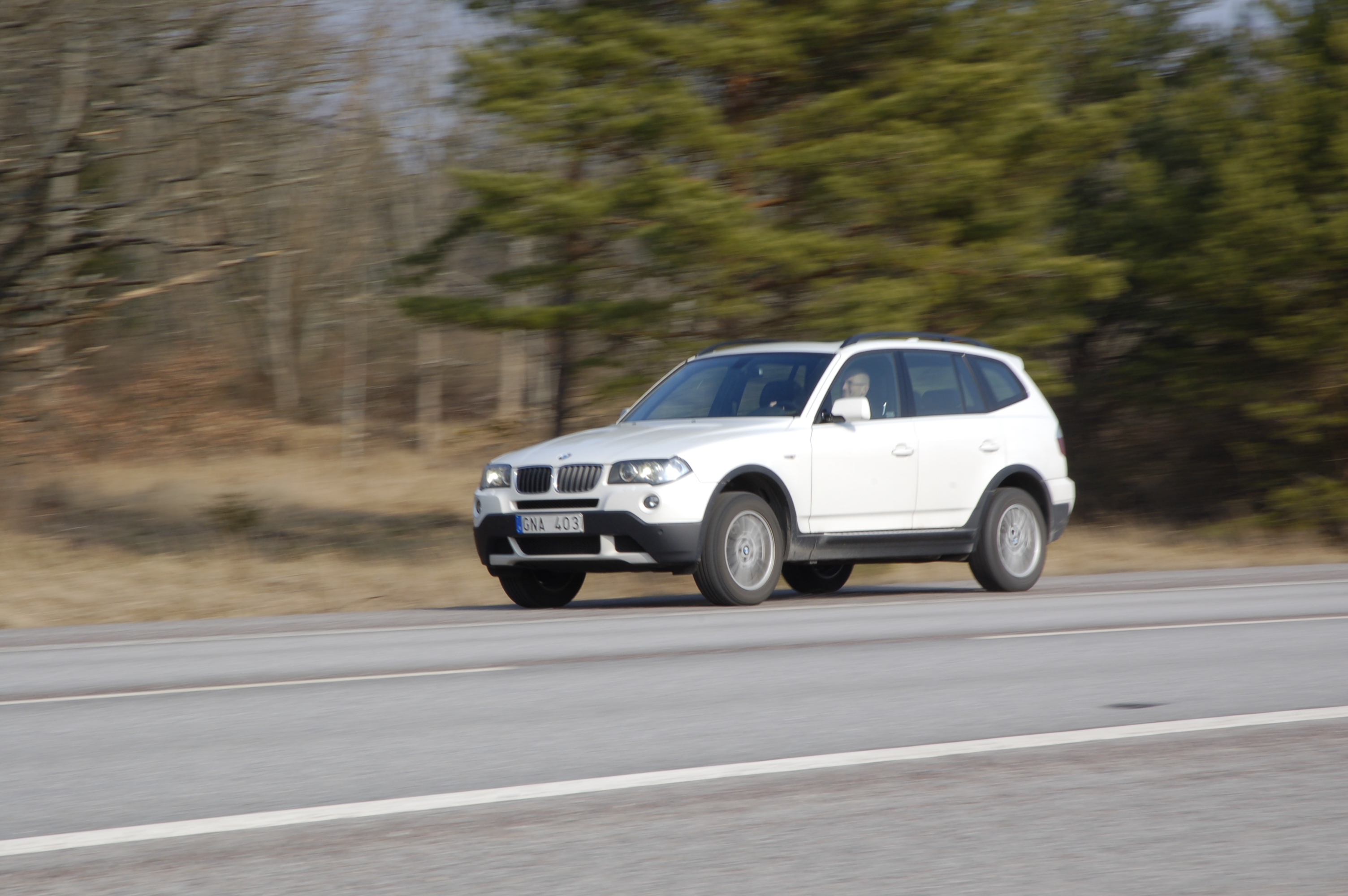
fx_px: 3648
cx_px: 674
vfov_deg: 14.0
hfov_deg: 20.9
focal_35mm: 98
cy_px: 448
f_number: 20
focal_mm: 65
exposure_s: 1/50
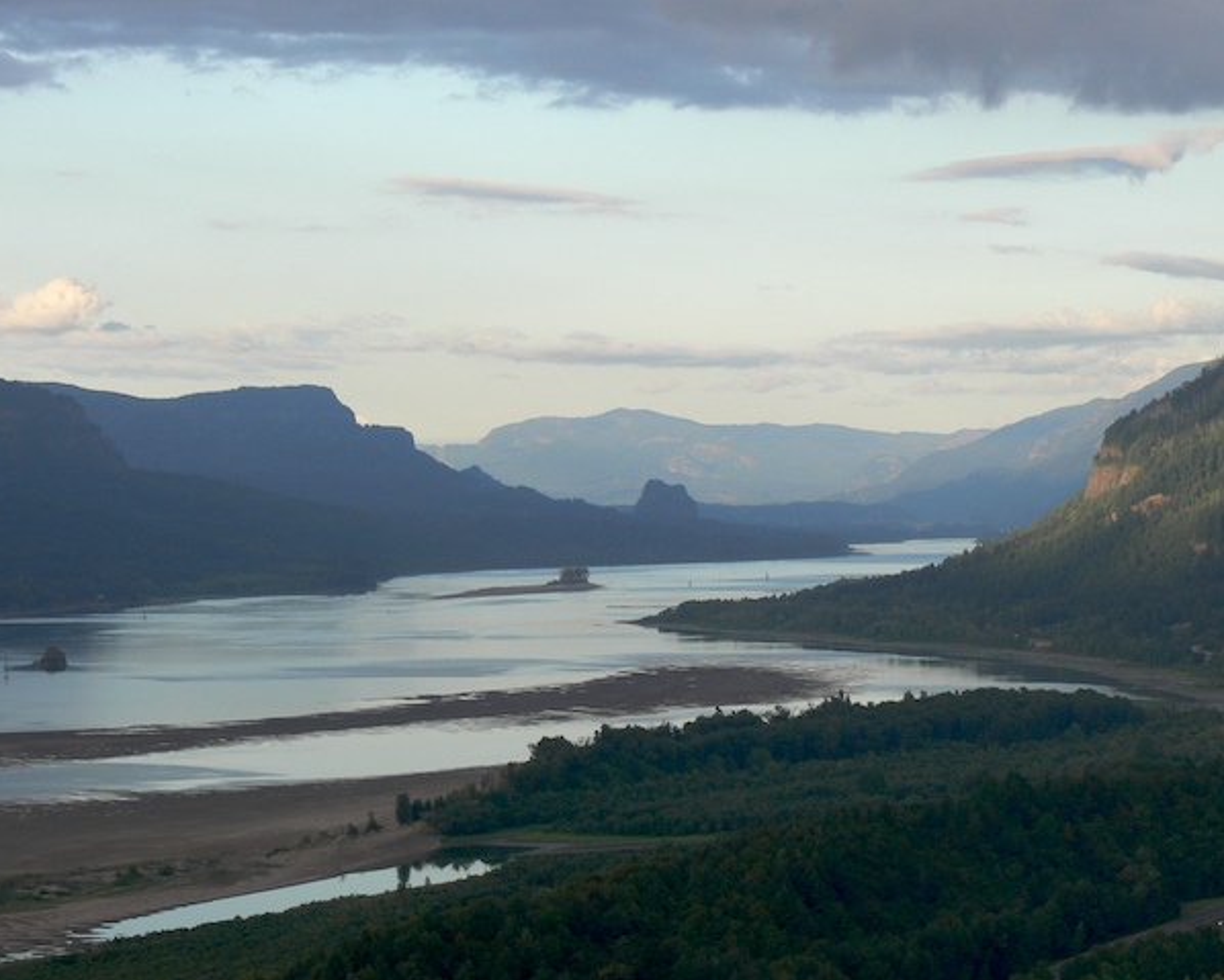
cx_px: 573
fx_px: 3371
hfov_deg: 20.6
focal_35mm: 93
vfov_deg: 16.5
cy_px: 490
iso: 80
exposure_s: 1/160
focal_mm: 18.8
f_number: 5.6
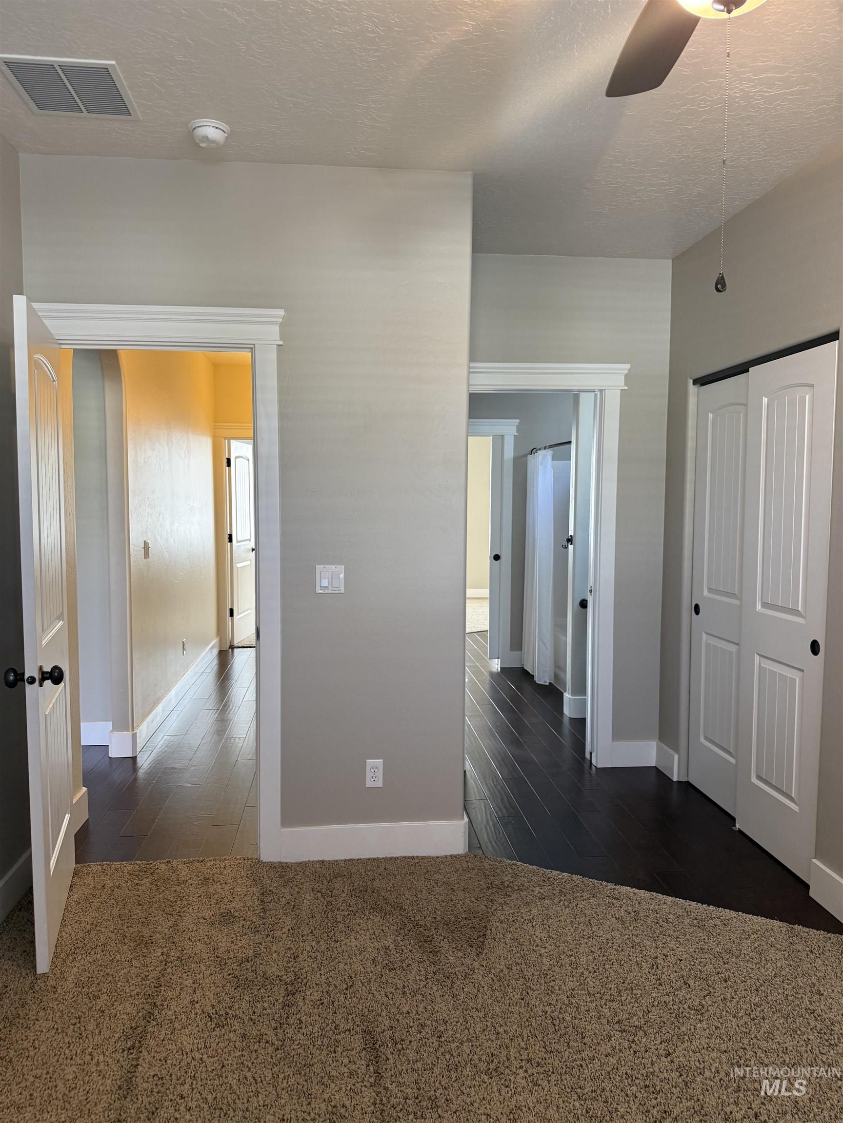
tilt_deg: -3.7
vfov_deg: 71.6
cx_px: 422
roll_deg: -0.6
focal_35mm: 24
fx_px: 779
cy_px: 562
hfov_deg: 56.8
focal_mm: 6.76
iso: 200
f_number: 1.78
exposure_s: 1/60
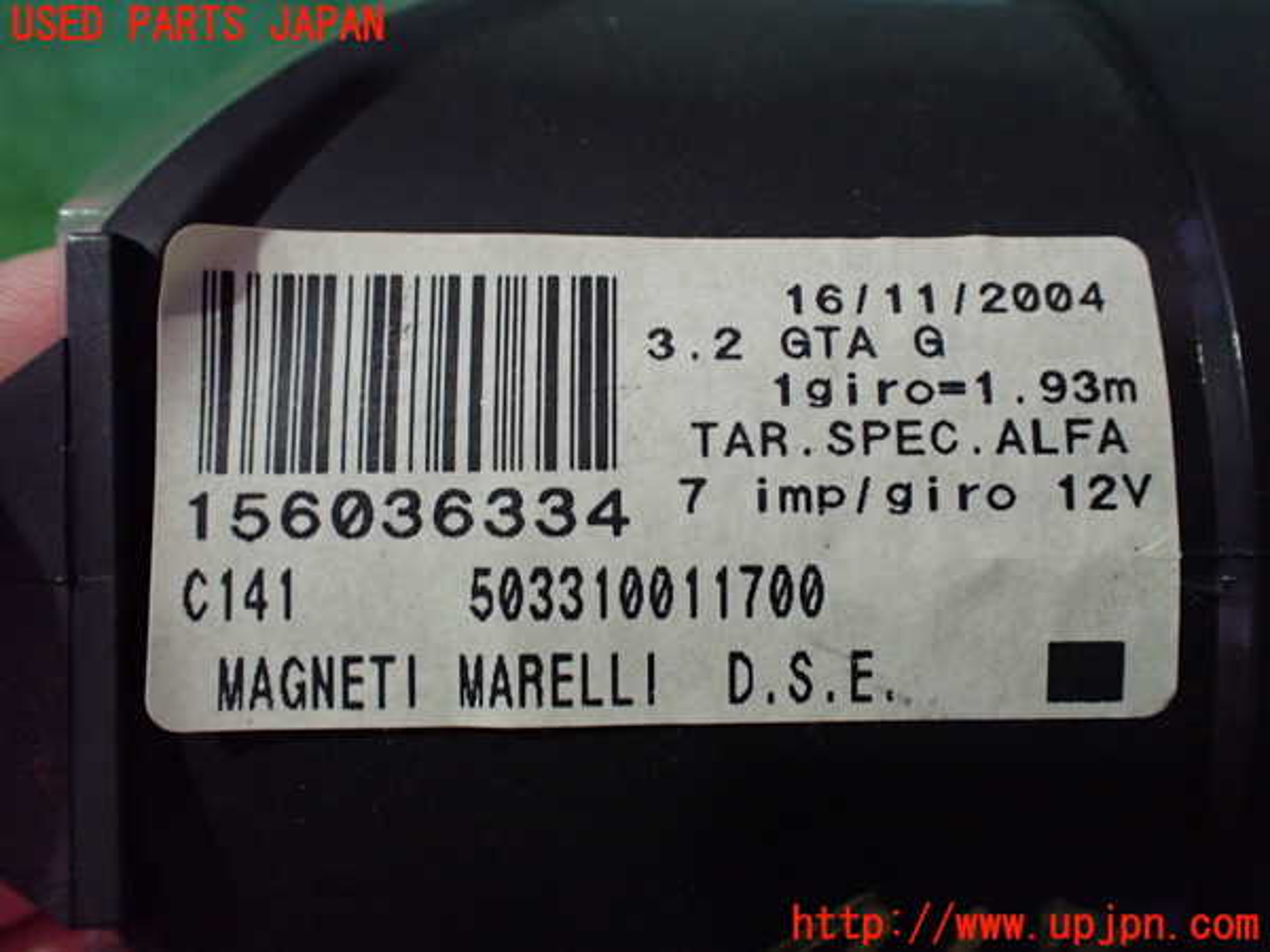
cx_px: 635
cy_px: 476
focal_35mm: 30
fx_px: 1101
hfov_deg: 60.0
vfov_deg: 46.8
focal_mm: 5.4
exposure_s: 1/40
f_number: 2.3
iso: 800
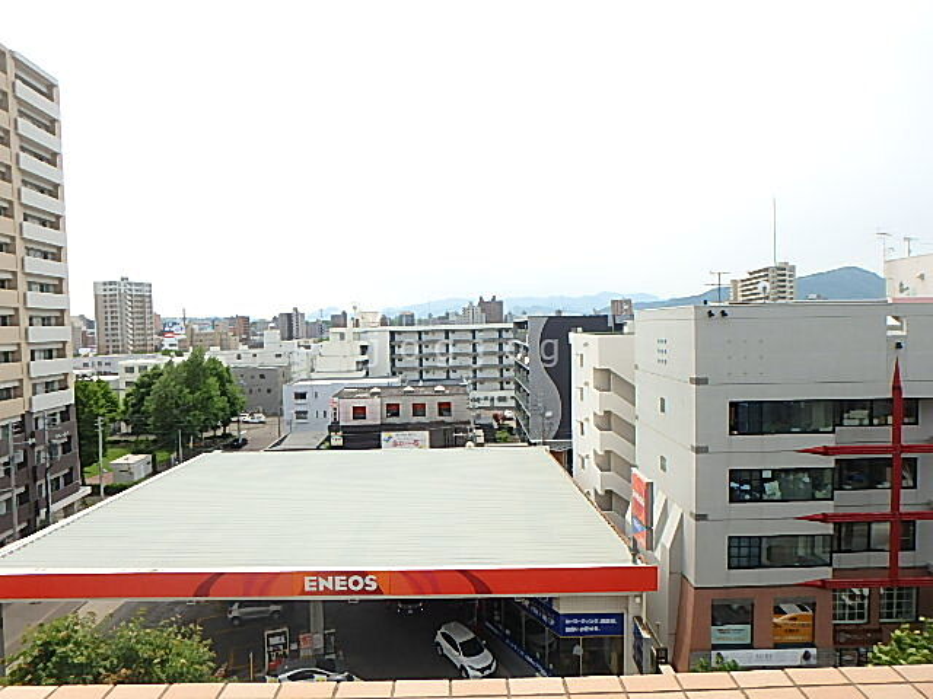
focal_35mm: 21
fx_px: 566
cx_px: 466
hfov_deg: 79.0
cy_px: 350
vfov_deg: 63.4
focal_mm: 3.7
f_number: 3.5
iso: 125
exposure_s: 1/1000
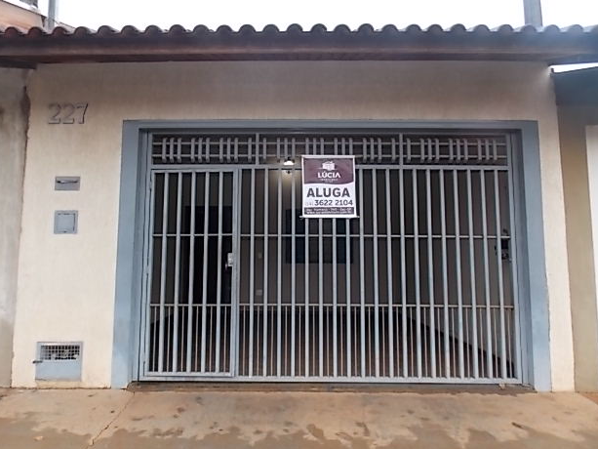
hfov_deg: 71.6
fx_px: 415
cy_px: 225
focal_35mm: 24
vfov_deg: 56.8
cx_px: 291
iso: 80
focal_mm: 4
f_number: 3.1
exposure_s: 1/60
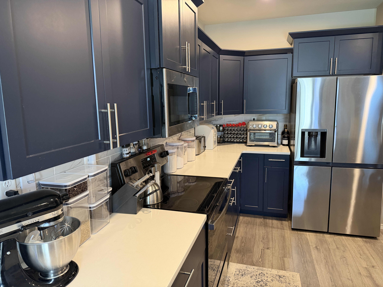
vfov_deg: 56.8
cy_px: 144
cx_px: 192
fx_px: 266
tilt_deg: -8.5
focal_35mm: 24
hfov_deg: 71.6
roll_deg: +0.9
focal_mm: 6.76
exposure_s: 1/60
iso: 400
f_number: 1.78
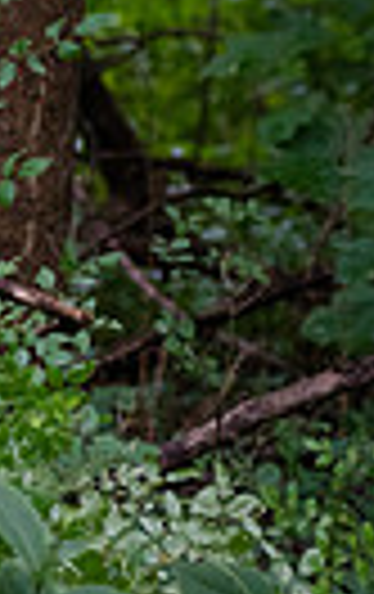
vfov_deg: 5.9
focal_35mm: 357
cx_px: -798
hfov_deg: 3.6
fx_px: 5797
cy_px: 182
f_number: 4
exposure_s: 1/320
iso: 2000
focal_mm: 80
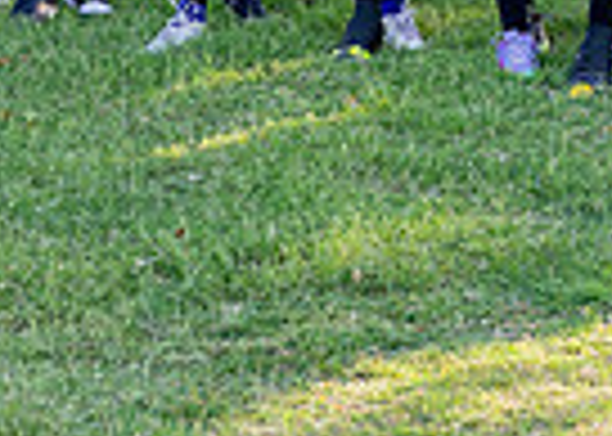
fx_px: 4447
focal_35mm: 256
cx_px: 630
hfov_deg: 7.8
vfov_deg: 5.5
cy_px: -295
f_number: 2.5
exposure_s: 1/640
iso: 160
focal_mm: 50
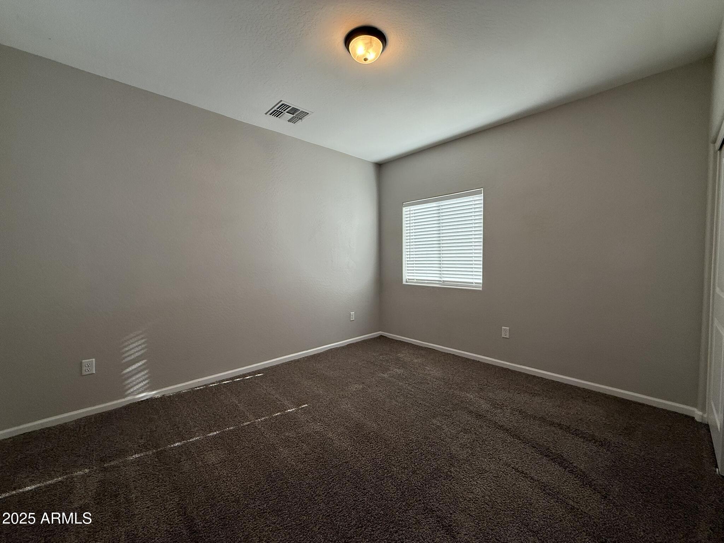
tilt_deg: -2.5
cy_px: 272
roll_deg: +0.0
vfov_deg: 85.7
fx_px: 293
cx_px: 362
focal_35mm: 14
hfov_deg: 102.1
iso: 125
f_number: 2.2
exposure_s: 1/120
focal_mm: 2.22
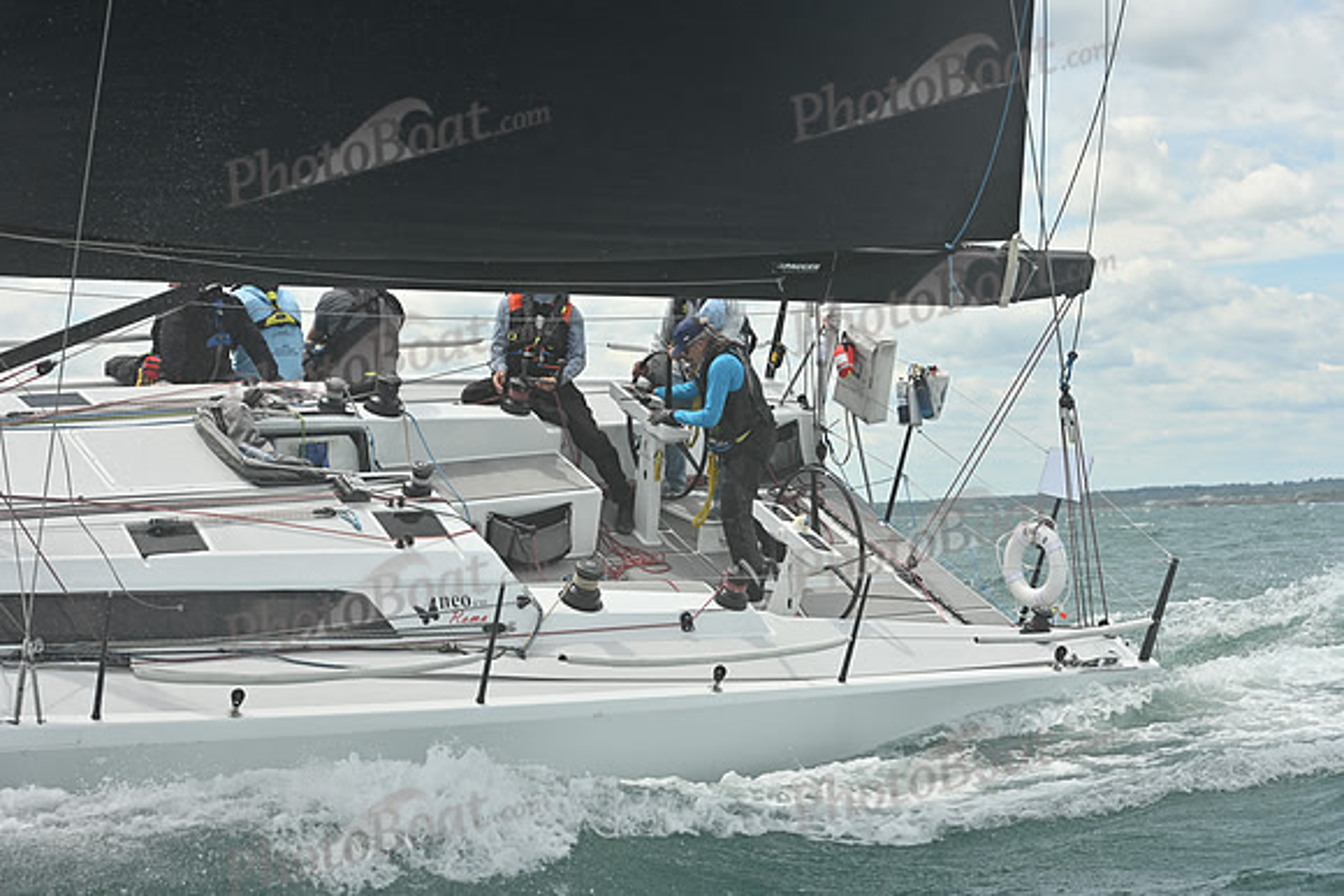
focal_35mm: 70
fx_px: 2614
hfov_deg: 28.8
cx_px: 672
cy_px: 448
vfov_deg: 19.5
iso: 250
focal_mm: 70
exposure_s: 1/1250
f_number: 7.1
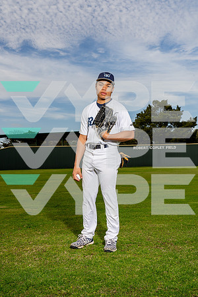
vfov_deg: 47.4
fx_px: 338
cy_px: 148
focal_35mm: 41
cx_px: 99
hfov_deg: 32.6
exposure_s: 1/250
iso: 160
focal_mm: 41
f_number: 11
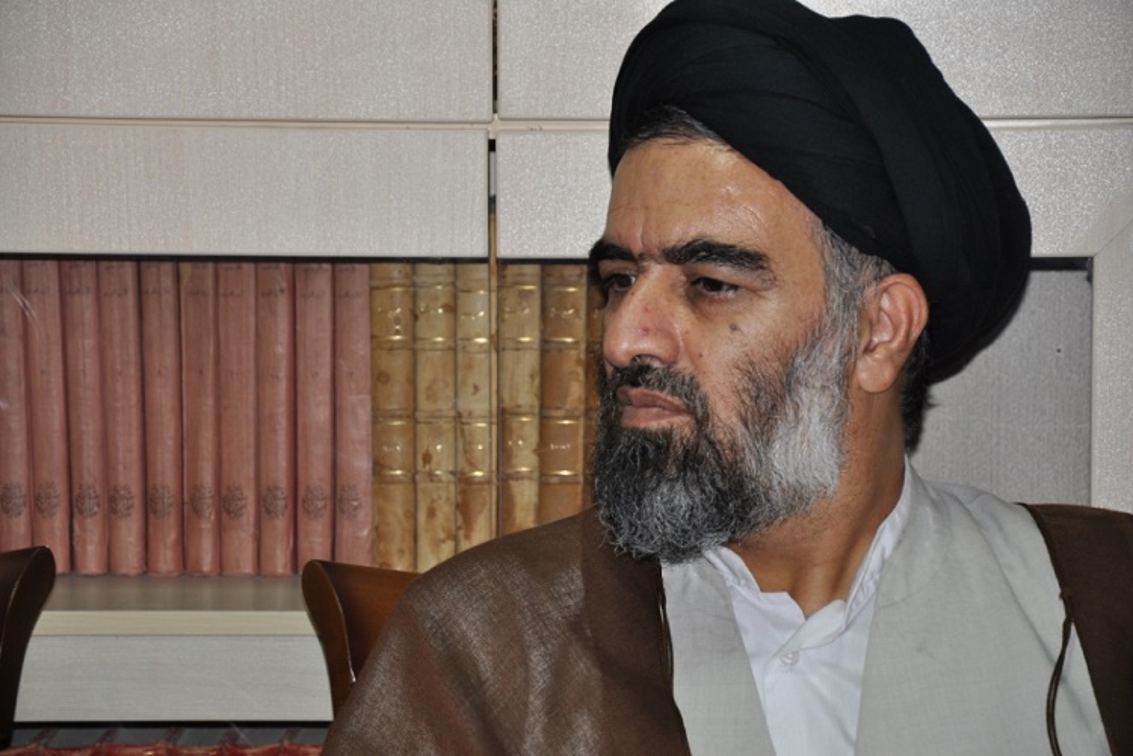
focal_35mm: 158
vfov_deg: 8.7
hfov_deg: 13.0
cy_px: 378
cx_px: 566
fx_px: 4956
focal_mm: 105
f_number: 5.6
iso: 400
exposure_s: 1/60
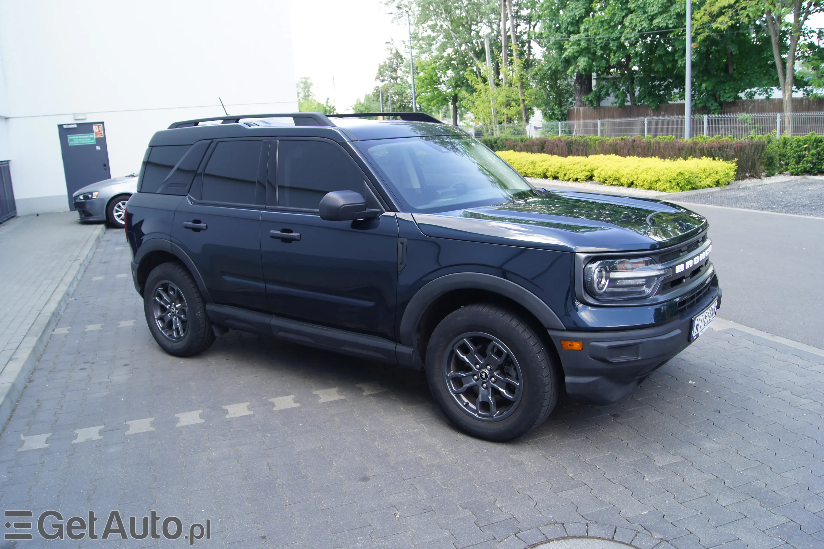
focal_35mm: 30
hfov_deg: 62.0
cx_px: 412
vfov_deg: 43.6
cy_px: 274
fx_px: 686
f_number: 5.6
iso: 100
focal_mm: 20
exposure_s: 1/50
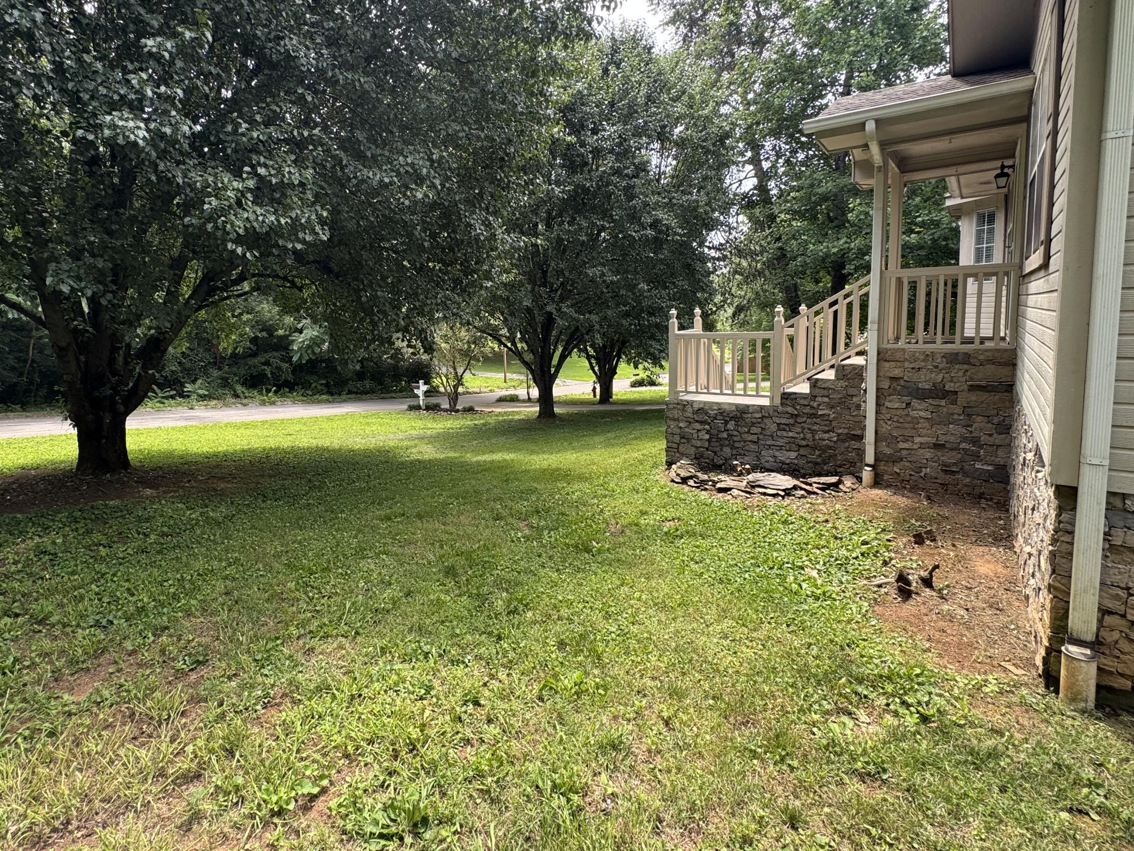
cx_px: 493
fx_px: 590
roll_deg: +1.4
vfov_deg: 71.3
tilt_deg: -4.4
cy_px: 370
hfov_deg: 87.3
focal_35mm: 18
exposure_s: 1/241
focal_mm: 2.22
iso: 40
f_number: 2.2
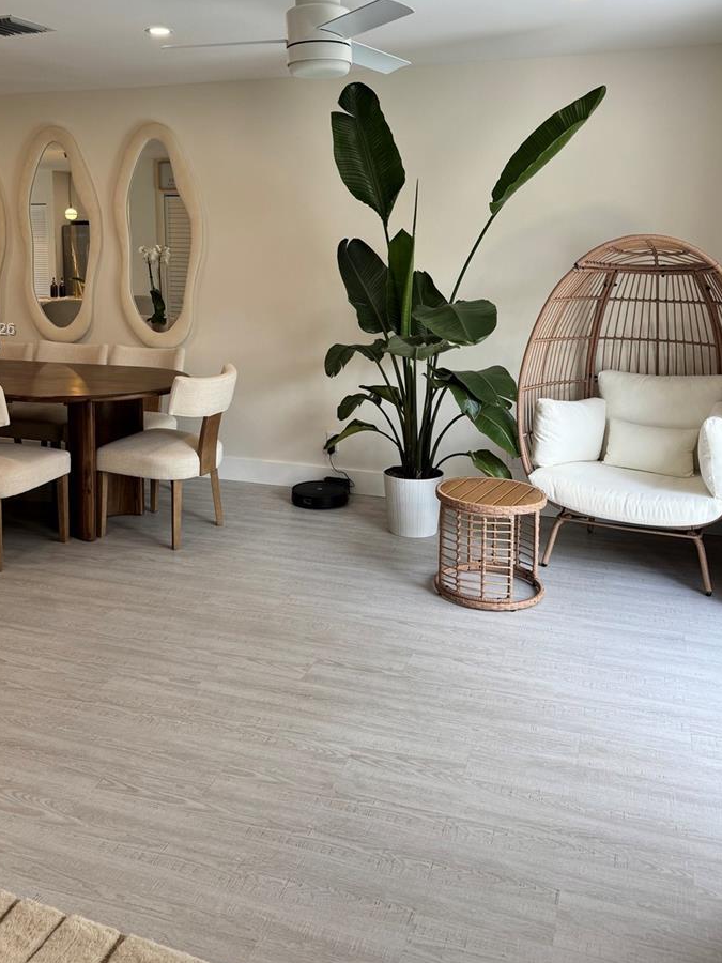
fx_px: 890
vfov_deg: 55.8
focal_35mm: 32
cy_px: 331
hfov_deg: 44.0
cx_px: 298
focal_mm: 6.76
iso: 64
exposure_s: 1/120
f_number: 1.78
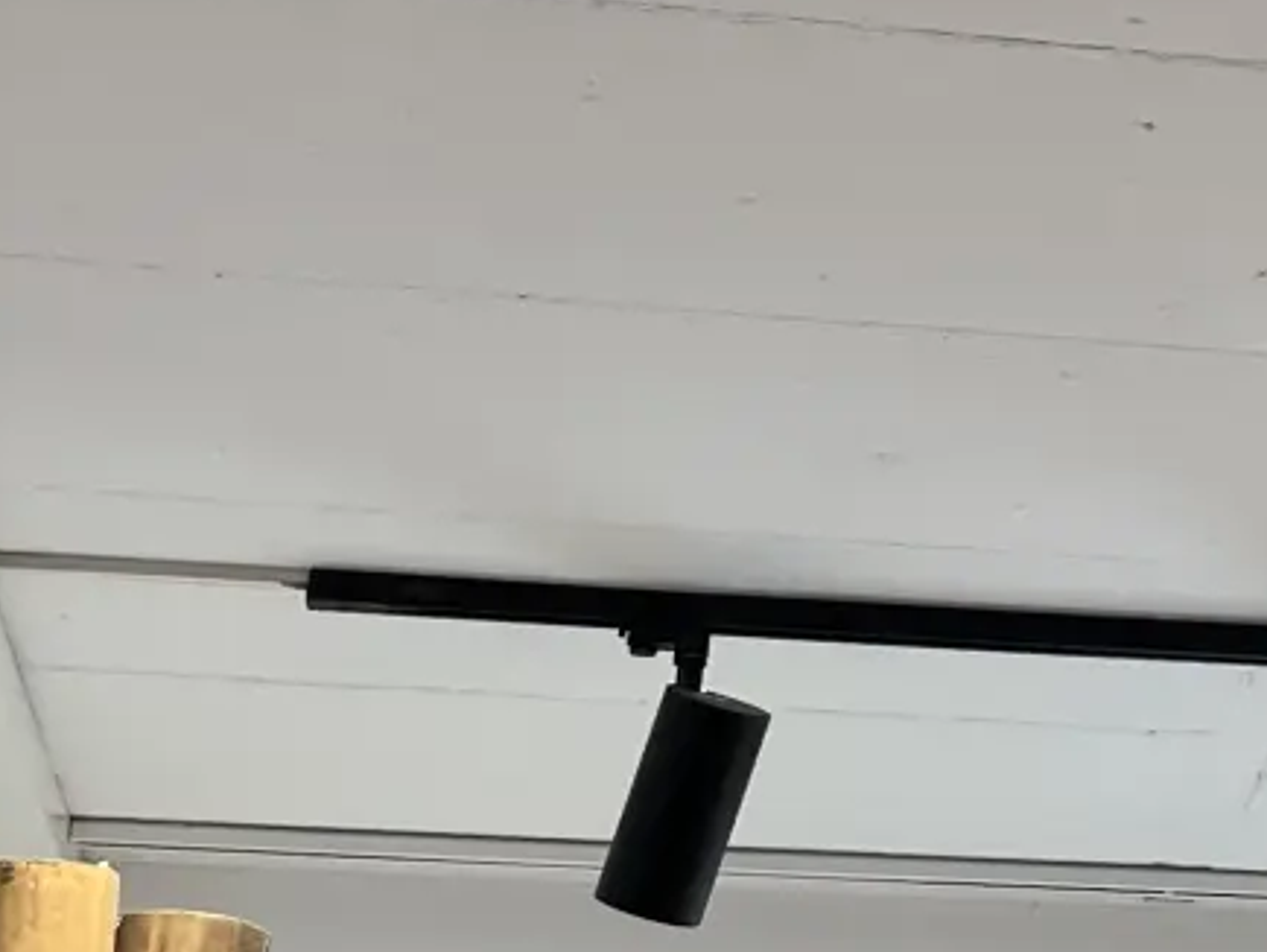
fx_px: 4212
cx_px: 1696
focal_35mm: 115
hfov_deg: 16.1
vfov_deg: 12.8
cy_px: 50
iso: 64
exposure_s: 1/100
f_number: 1.6
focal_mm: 5.1
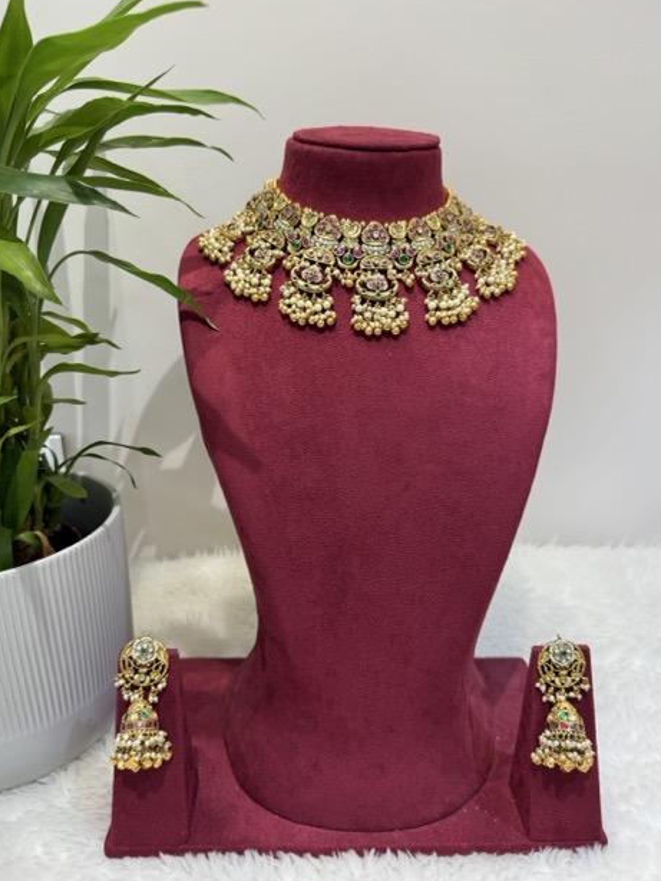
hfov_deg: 54.9
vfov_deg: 69.4
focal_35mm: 25
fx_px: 636
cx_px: 324
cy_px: 442
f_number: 1.78
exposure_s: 1/100
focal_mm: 6.76
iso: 100
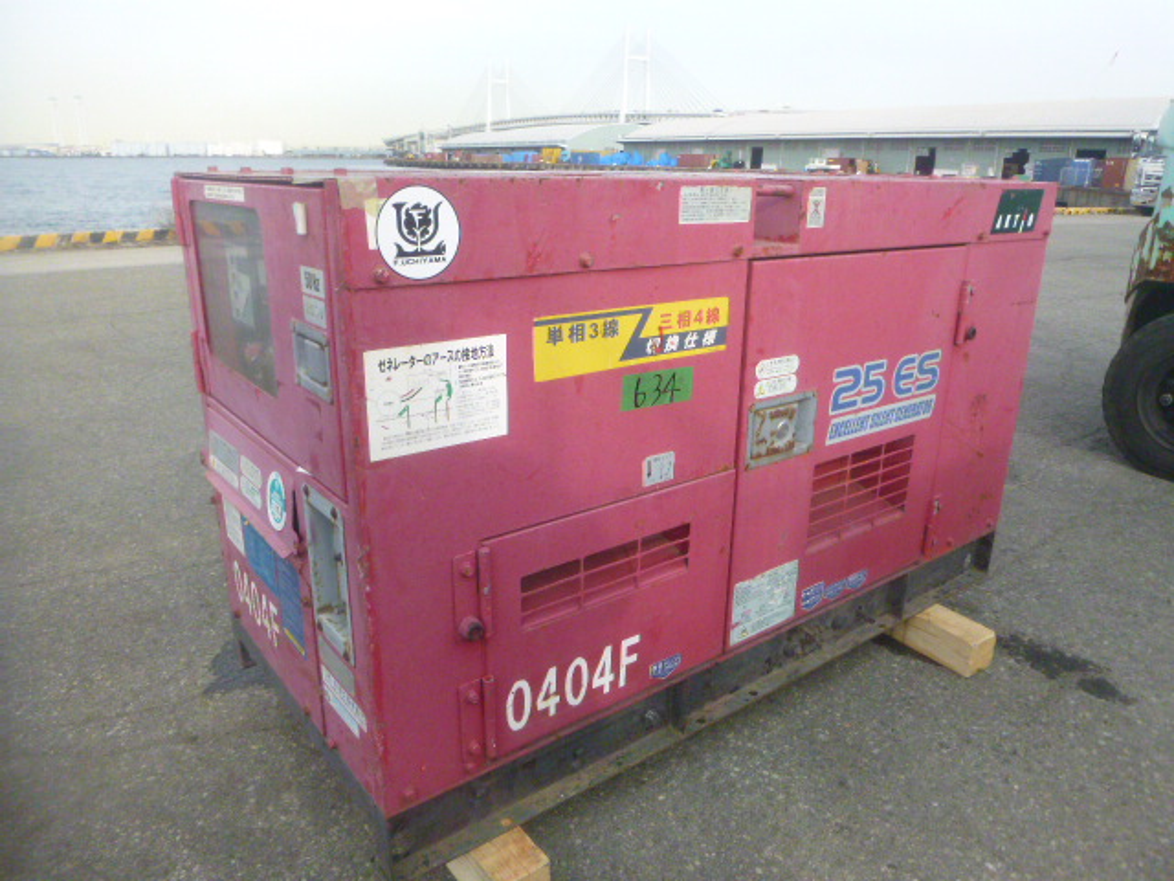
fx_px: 848
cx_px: 587
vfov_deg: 54.9
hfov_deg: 69.4
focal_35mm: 25
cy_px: 440
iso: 400
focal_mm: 4.5
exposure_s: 1/500
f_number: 9
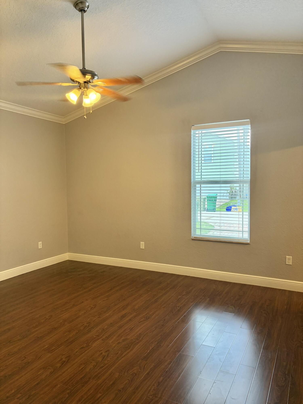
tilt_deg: -3.8
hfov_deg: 53.1
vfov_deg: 67.3
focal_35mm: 26
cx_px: 152
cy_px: 202
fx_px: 303
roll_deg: +0.6
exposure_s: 1/60
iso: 125
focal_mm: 5.96
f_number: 1.6
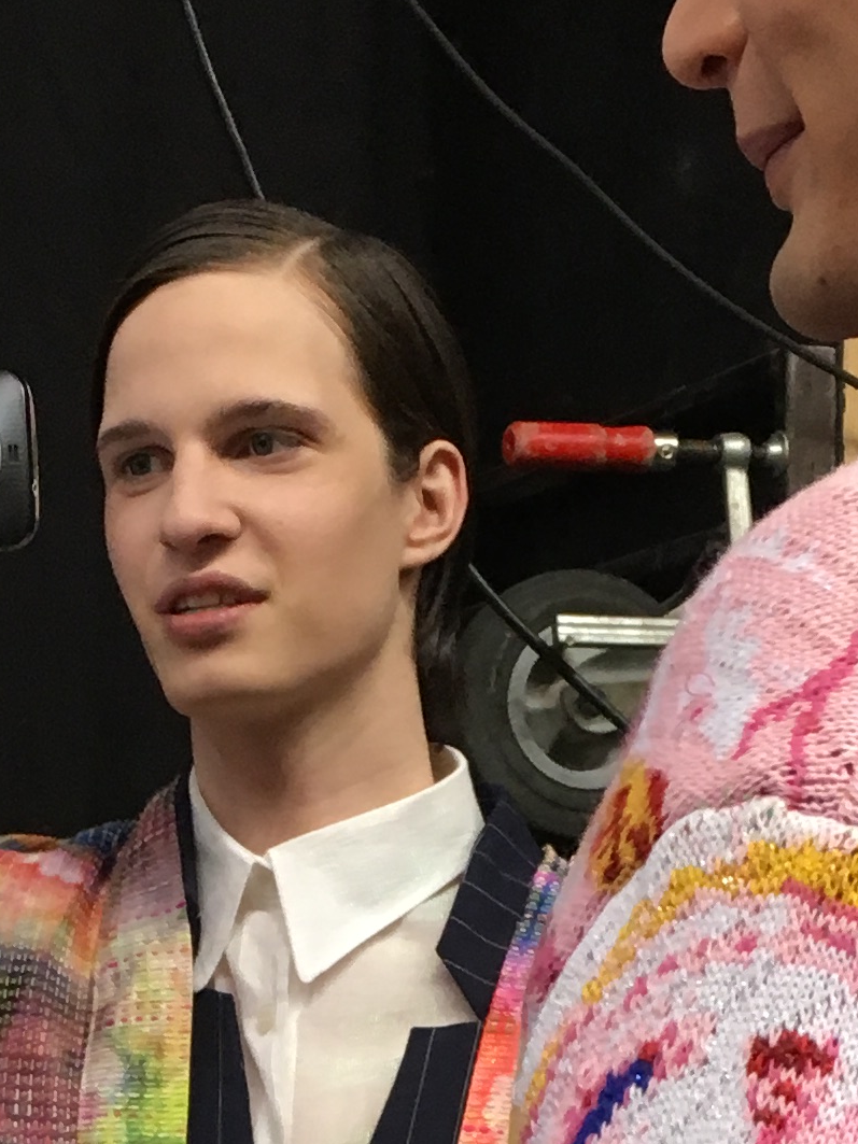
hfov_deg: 13.4
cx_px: 270
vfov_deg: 16.9
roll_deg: +1.3
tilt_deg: -4.5
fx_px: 3636
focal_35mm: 110
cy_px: 1477
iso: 64
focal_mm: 4.15
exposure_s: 1/33
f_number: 2.2
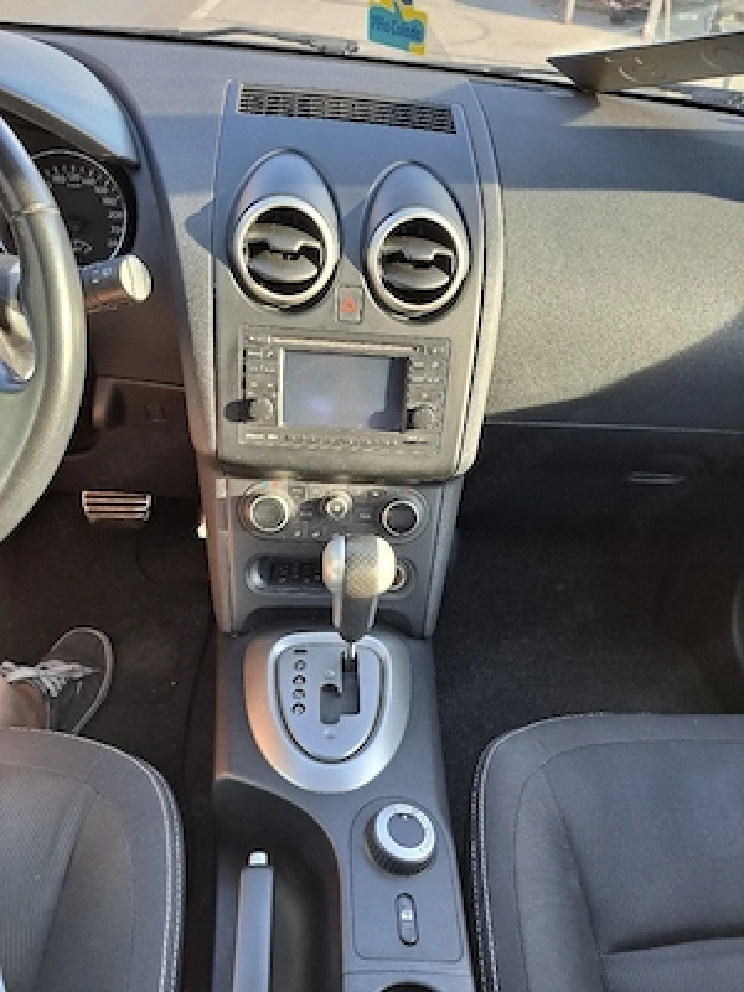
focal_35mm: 24
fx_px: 688
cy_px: 496
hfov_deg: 56.8
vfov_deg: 71.6
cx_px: 372
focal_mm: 5.23
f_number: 1.8
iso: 50
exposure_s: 1/100
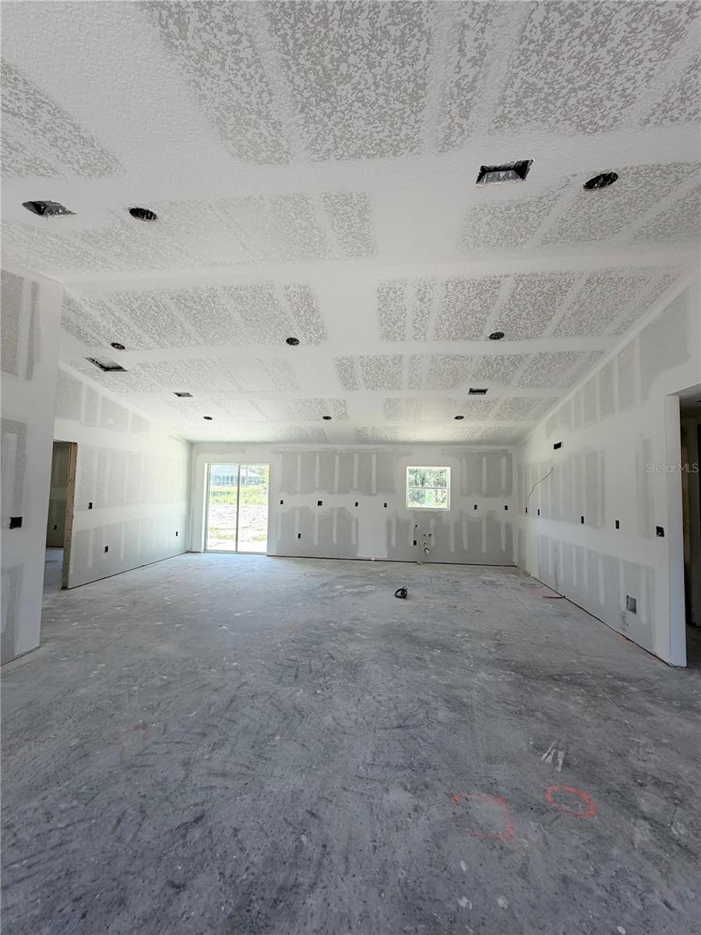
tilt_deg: +3.0
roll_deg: -1.1
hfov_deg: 85.7
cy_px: 468
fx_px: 378
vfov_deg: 102.1
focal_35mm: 14
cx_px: 350
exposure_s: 1/121
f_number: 2.2
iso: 64
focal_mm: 2.22
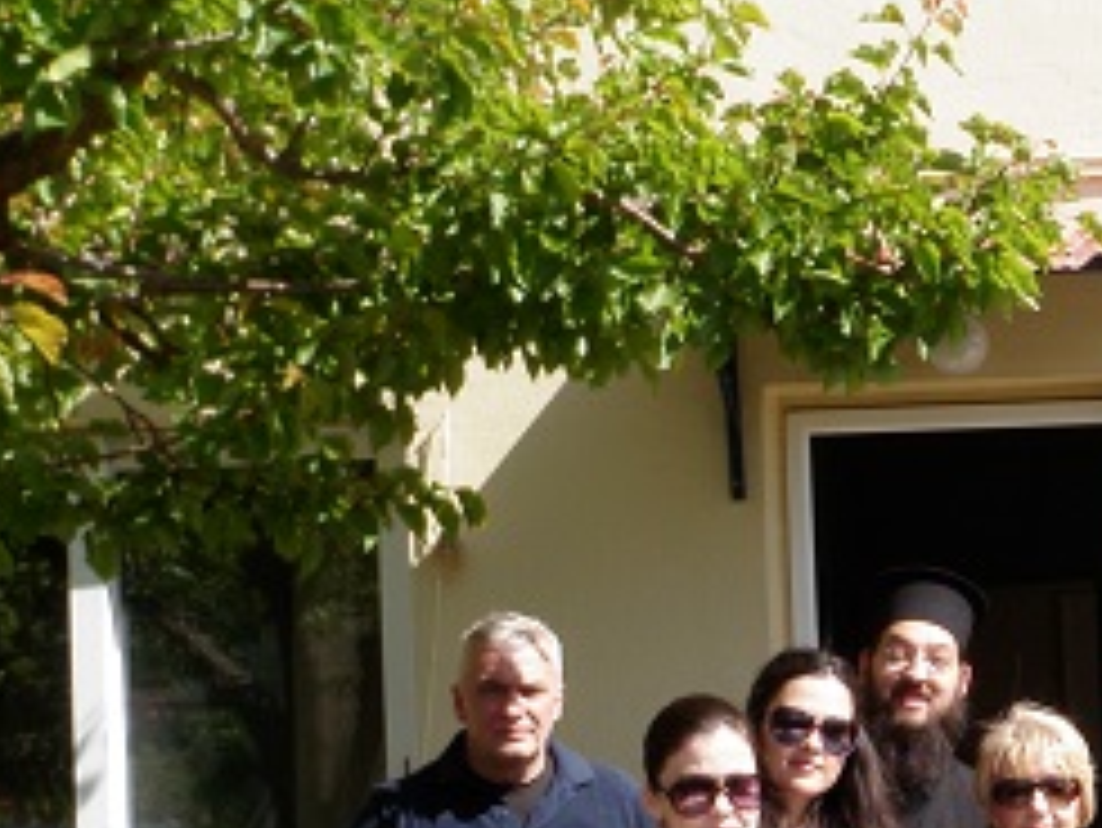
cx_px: 1381
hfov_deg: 23.9
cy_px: 626
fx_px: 2325
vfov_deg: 20.0
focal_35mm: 73
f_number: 5
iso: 50
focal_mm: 5
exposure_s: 1/160
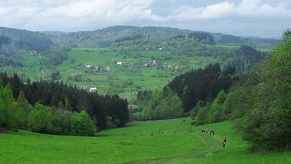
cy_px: 112
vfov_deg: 20.3
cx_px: 92
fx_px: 455
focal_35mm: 59
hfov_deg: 35.0
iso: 100
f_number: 8.4
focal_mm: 6.3
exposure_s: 1/125
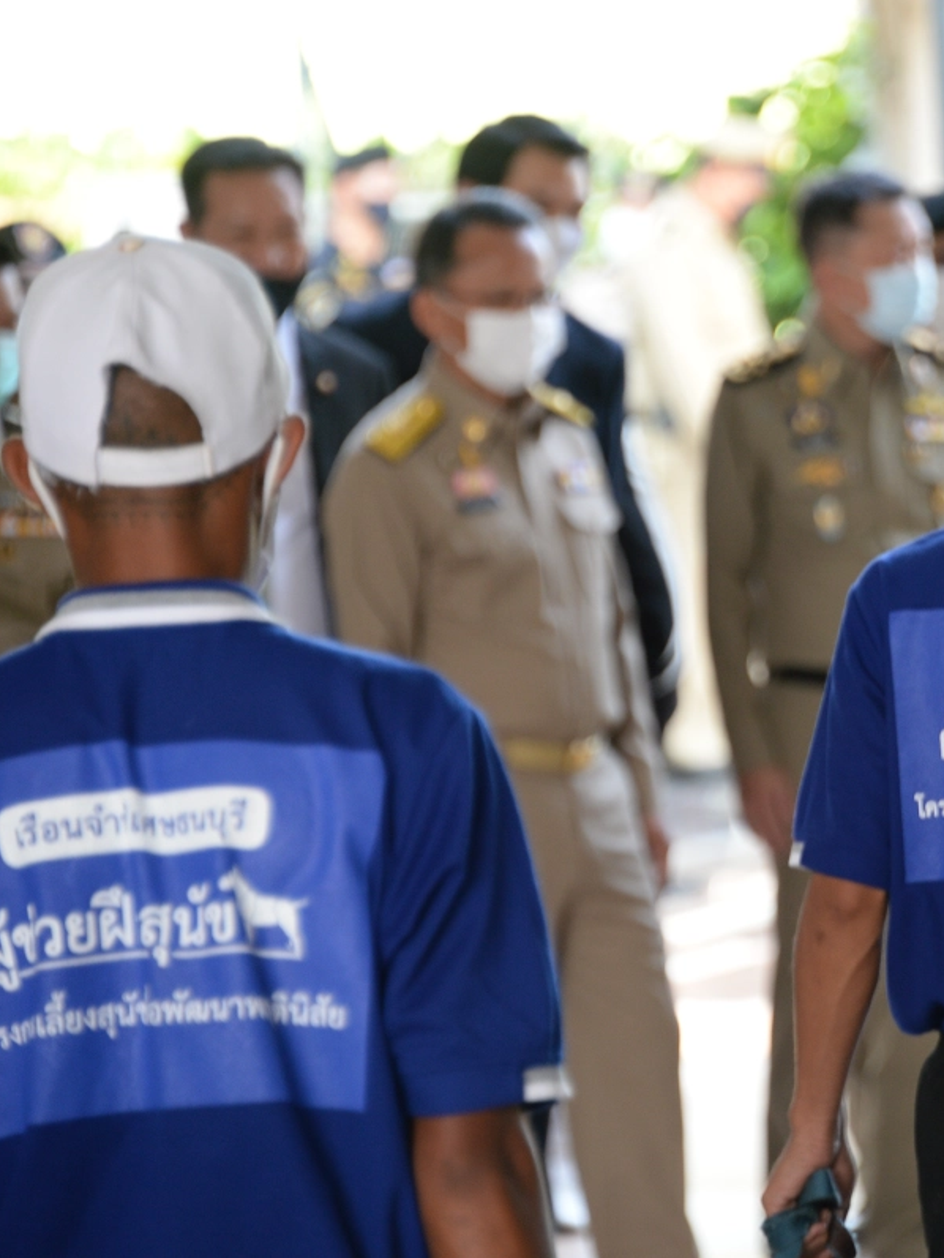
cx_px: 863
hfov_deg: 4.9
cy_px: 629
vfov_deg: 6.5
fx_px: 11051
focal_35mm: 304
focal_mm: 210
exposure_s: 1/250
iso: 1250
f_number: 5.6
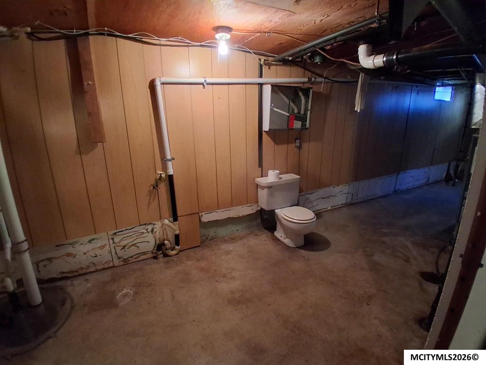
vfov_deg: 74.7
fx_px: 239
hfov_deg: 91.0
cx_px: 243
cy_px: 182
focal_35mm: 17
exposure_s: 1/40
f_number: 2.2
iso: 500
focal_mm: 1.4
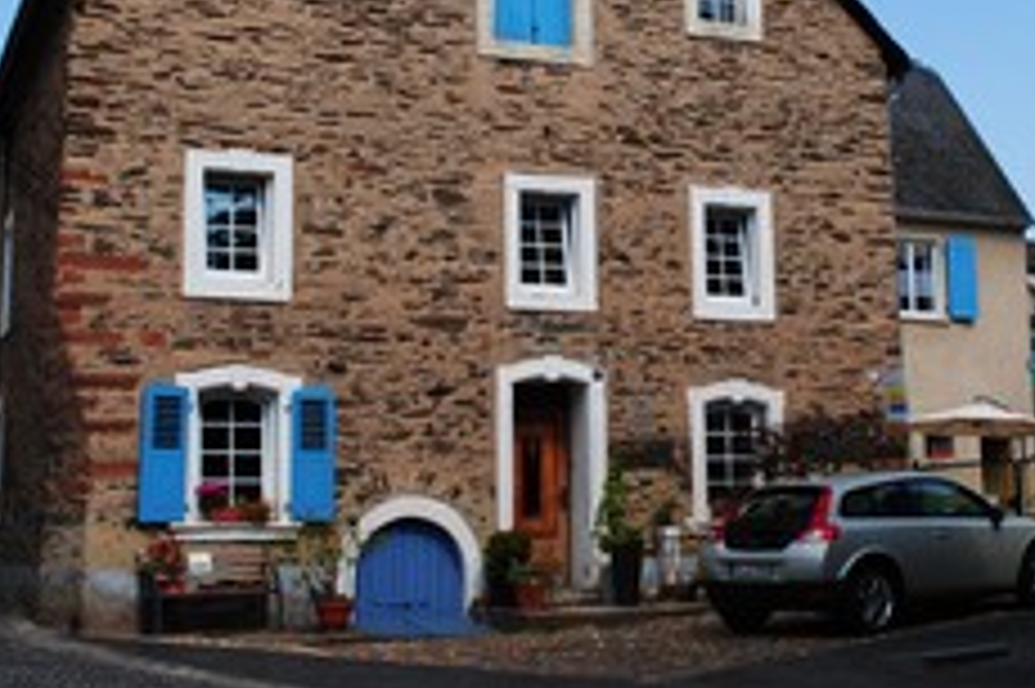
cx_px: 670
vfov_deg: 19.9
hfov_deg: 29.5
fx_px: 1954
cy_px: 189
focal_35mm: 68
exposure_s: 1/250
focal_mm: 26
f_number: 10
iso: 200
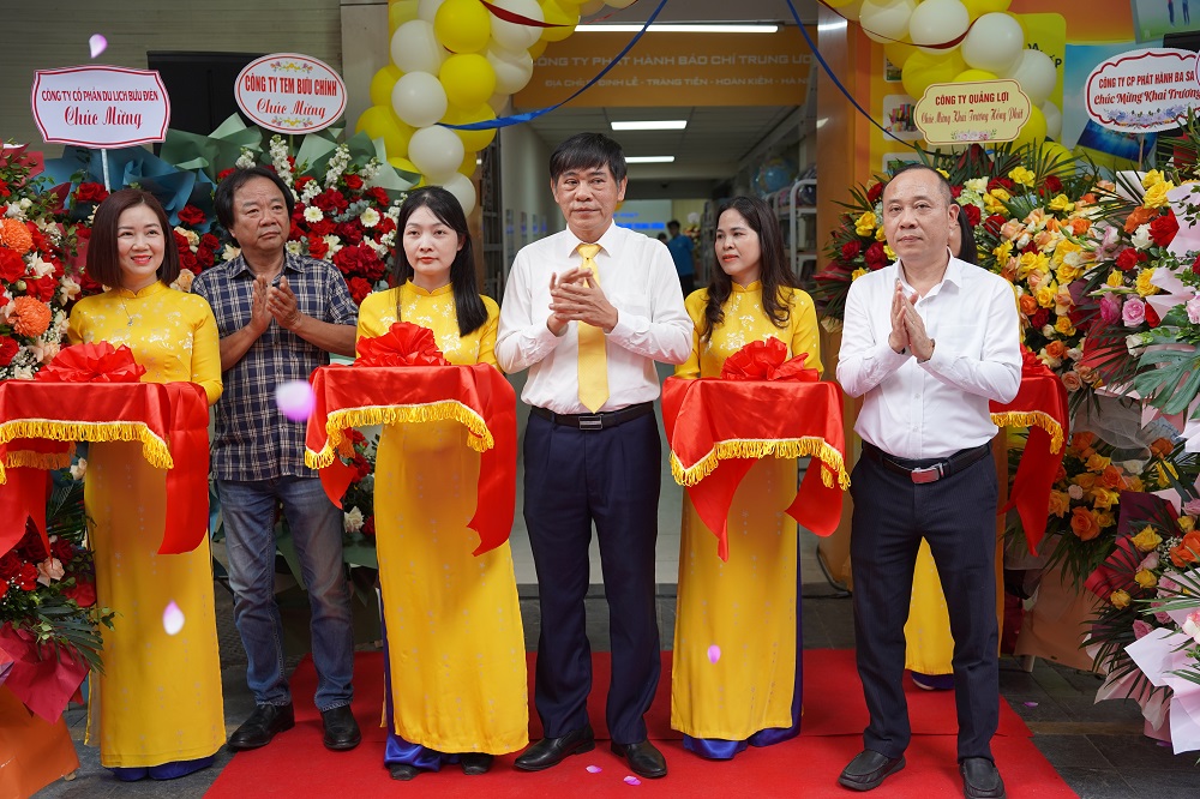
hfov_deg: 45.1
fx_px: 1446
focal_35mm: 43
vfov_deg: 30.9
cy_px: 400
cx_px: 600
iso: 250
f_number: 4
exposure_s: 1/160
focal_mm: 43.4
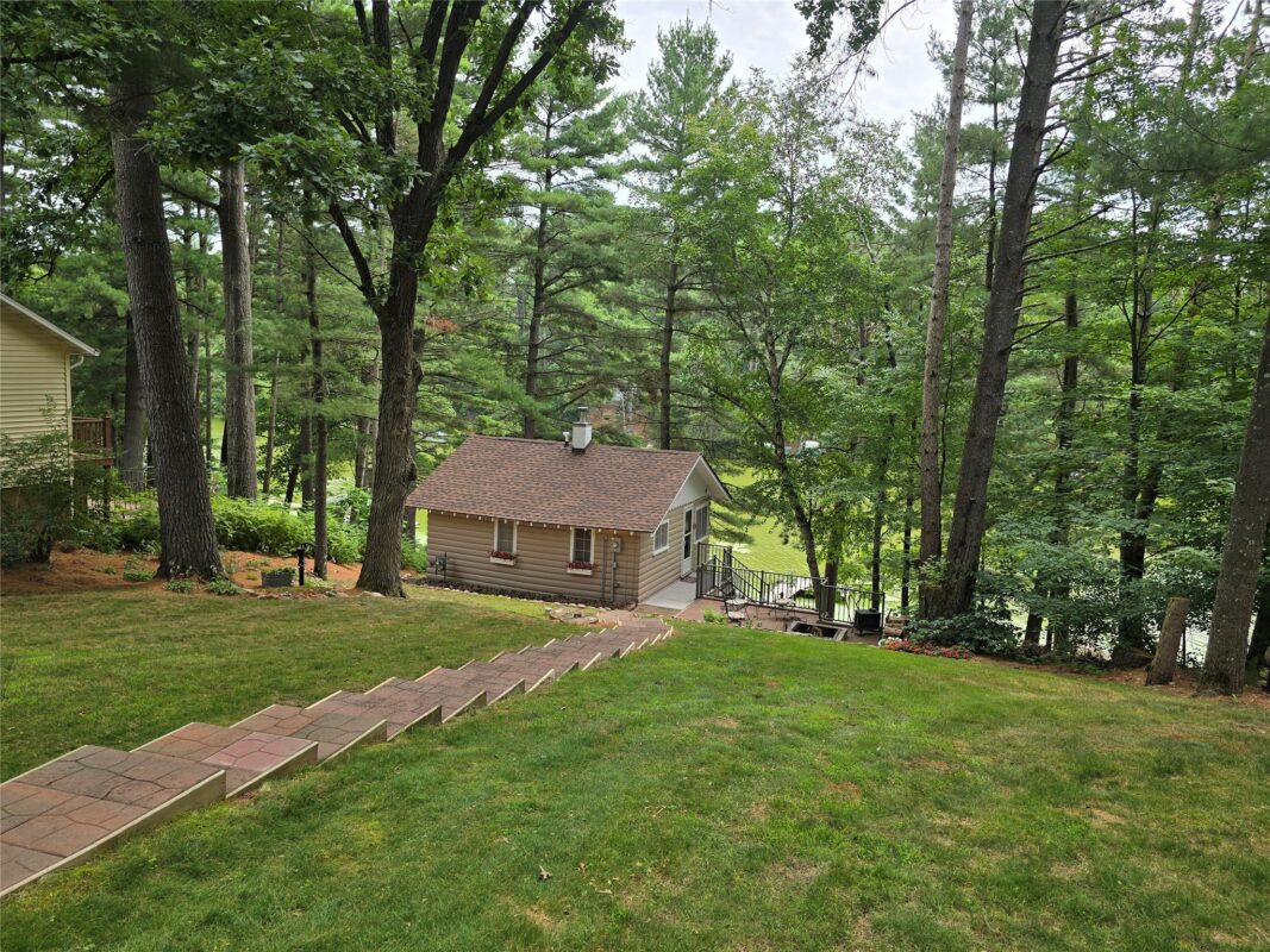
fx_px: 844
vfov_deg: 58.9
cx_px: 635
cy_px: 476
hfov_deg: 73.9
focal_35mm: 23
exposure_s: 1/365
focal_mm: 6.3
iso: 12
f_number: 1.7
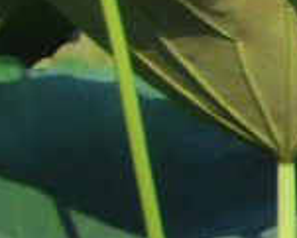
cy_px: 372
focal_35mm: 303
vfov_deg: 5.1
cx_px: 1174
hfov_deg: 5.6
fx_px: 2665
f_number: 6.2
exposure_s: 1/180
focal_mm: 6.6
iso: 80
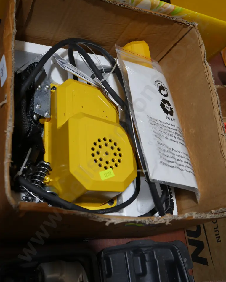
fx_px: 368
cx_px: 113
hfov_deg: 34.1
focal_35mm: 44
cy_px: 140
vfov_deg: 42.0
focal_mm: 21
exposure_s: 1/60
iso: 200
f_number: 4.6
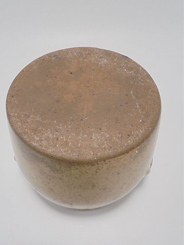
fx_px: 213
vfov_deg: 59.9
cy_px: 126
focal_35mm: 30
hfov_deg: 46.8
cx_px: 89
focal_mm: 5.3
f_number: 3.7
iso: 100
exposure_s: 1/60
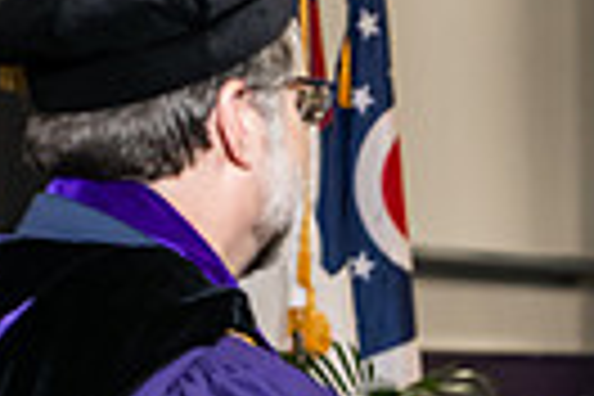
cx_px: 693
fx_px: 5065
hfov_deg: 6.7
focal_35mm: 307
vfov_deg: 4.5
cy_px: 547
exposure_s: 1/200
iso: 2000
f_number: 5
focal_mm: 70
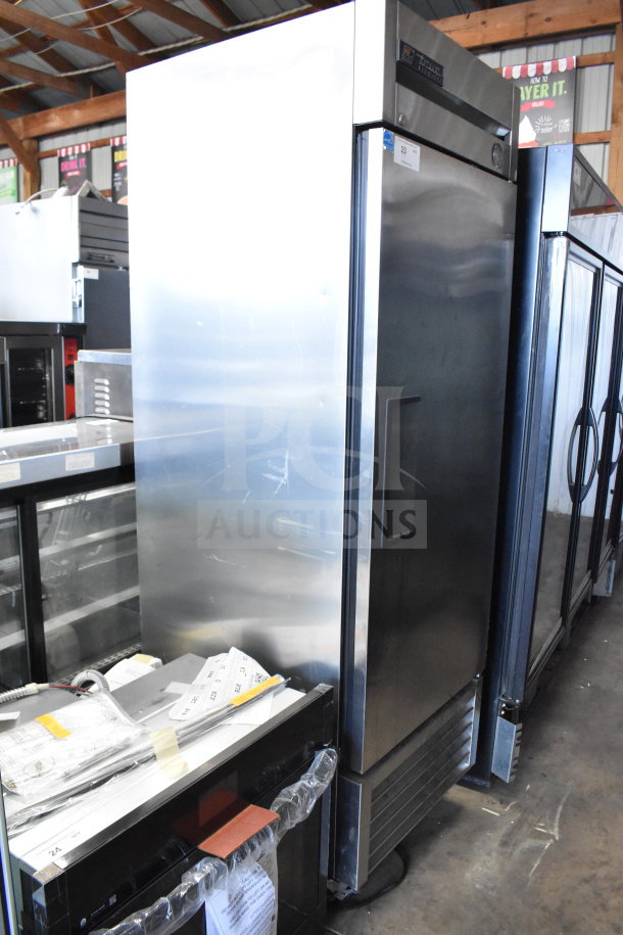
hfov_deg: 47.9
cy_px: 468
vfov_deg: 67.4
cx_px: 312
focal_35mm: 27
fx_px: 701
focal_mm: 18
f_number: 5.6
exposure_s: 1/125
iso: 6400
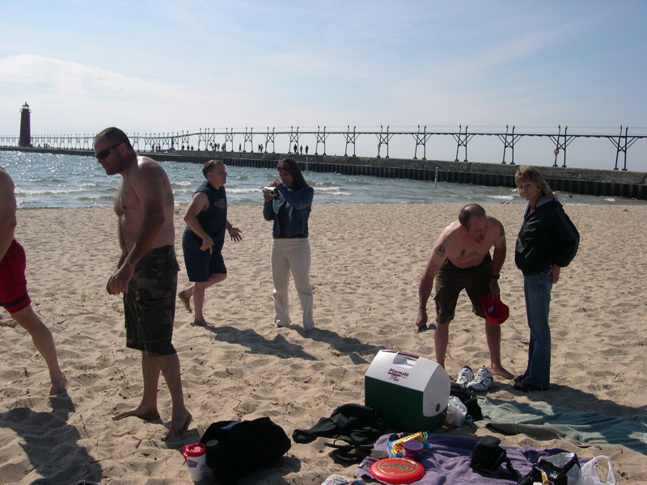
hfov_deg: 49.0
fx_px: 710
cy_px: 242
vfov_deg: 37.7
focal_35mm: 38
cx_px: 324
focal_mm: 8
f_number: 7.6
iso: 100
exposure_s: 1/469
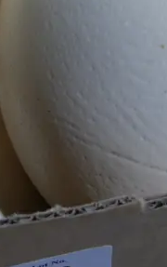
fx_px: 988
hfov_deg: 9.5
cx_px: -57
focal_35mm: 136
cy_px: -61
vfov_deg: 14.8
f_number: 4
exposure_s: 1/100
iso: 200
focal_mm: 18
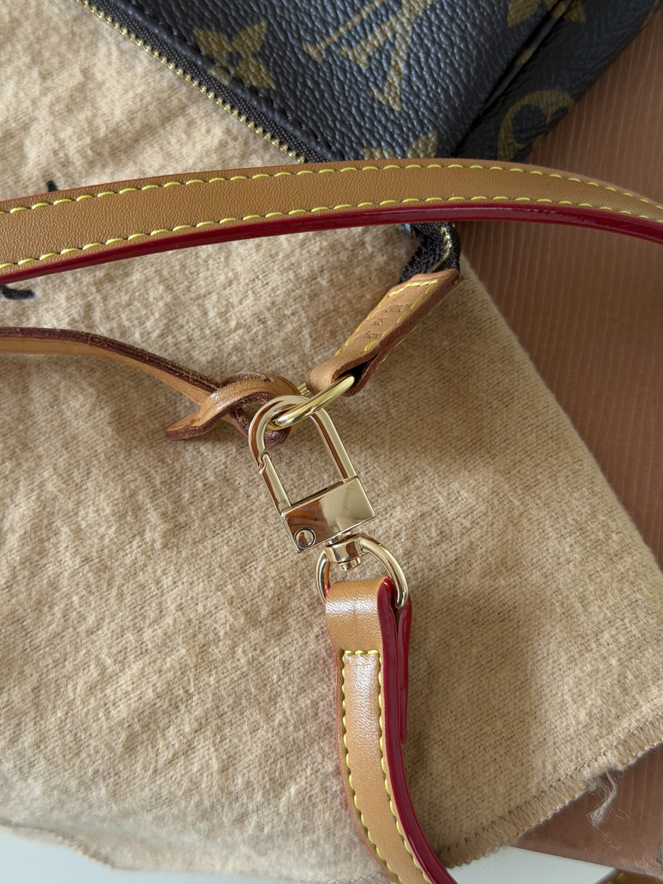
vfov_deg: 39.7
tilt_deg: -78.6
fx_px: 1226
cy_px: 442
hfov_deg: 30.3
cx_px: 332
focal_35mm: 48
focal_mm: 6.76
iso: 64
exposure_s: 1/121
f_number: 1.78
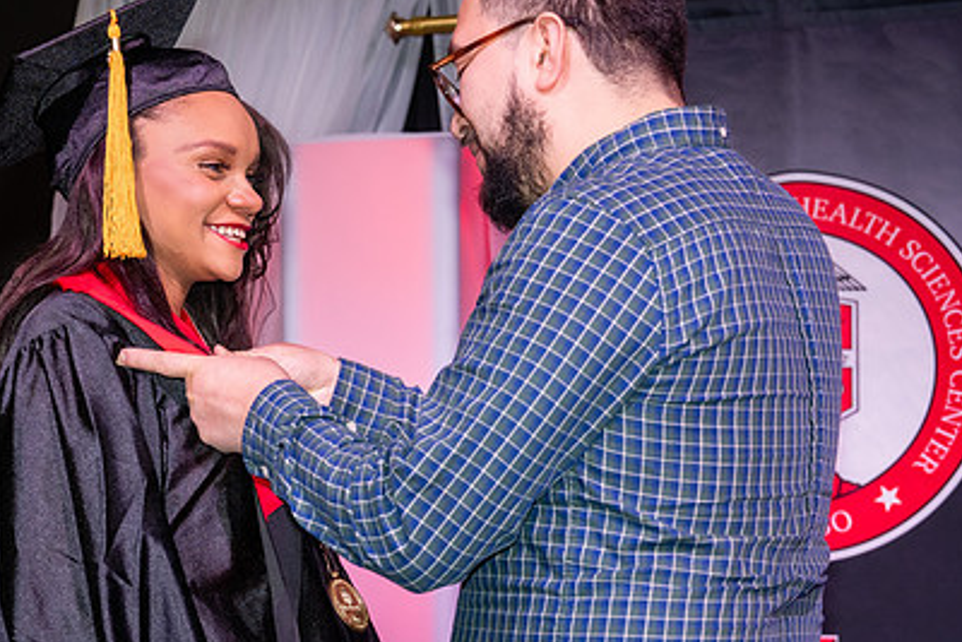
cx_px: 415
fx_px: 3742
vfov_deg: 9.8
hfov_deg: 14.6
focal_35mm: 140
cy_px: 379
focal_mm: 70
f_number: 5.6
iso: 800
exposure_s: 1/160
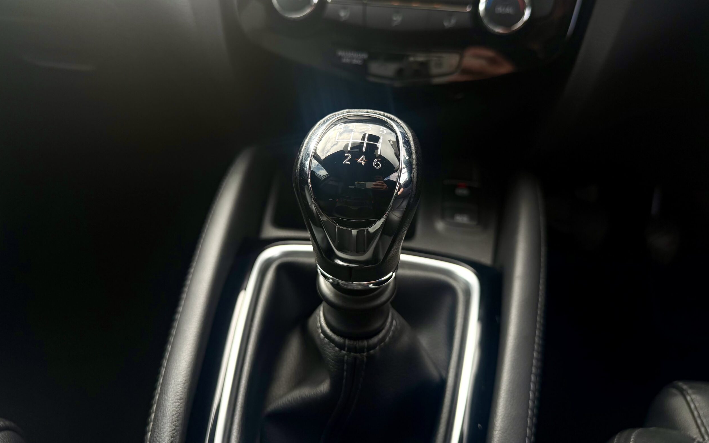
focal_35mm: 26
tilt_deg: -29.6
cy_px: 194
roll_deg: +0.4
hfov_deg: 70.4
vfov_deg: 47.5
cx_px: 361
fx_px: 502
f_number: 1.78
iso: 80
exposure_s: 1/643
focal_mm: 6.76
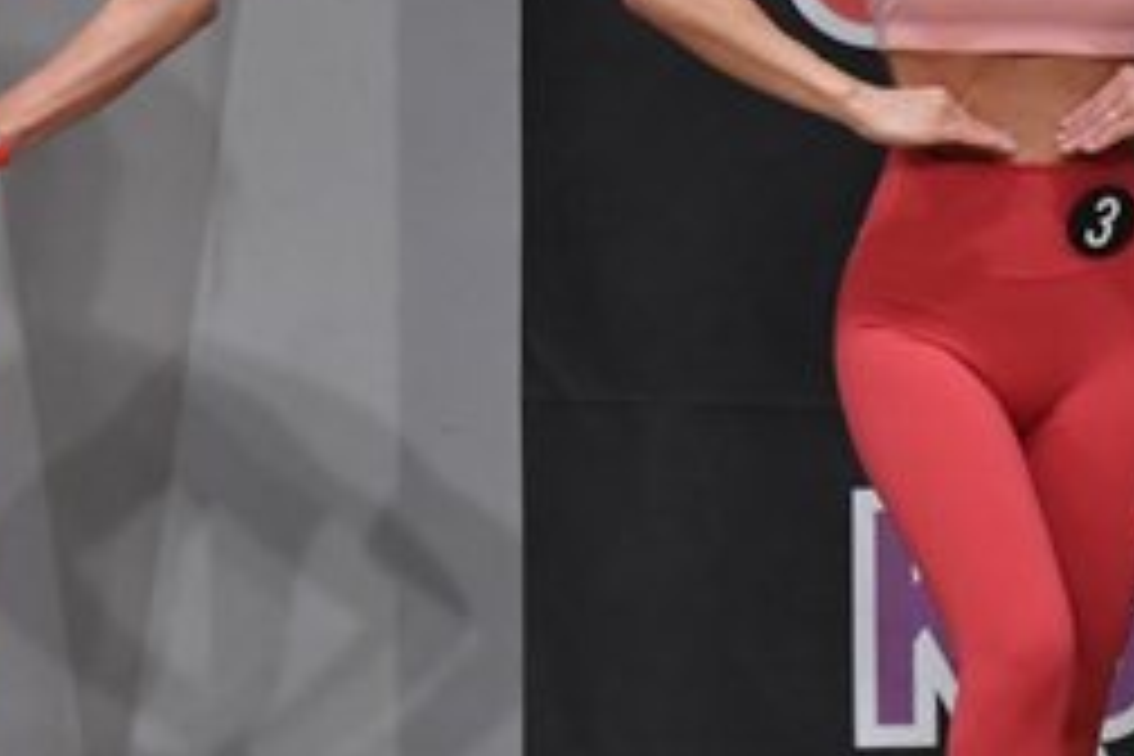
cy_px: 374
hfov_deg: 3.0
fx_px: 21828
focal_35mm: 693
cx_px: 745
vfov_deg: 2.0
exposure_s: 1/400
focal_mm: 150
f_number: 5.6
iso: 3200
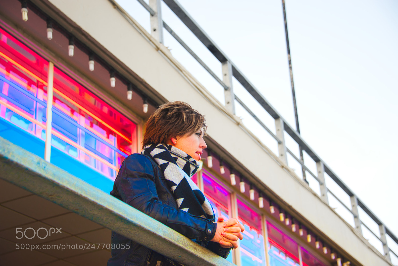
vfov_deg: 20.0
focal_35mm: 68
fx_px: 752
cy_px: 133
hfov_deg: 29.6
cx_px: 199
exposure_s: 1/200
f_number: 4.8
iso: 450
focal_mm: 68
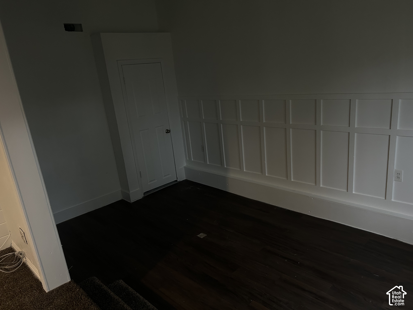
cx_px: 206
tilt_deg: -14.9
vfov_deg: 53.1
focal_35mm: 26
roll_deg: +6.4
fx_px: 310
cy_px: 155
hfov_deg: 67.3
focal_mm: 5.7
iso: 250
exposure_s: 1/60
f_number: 1.5
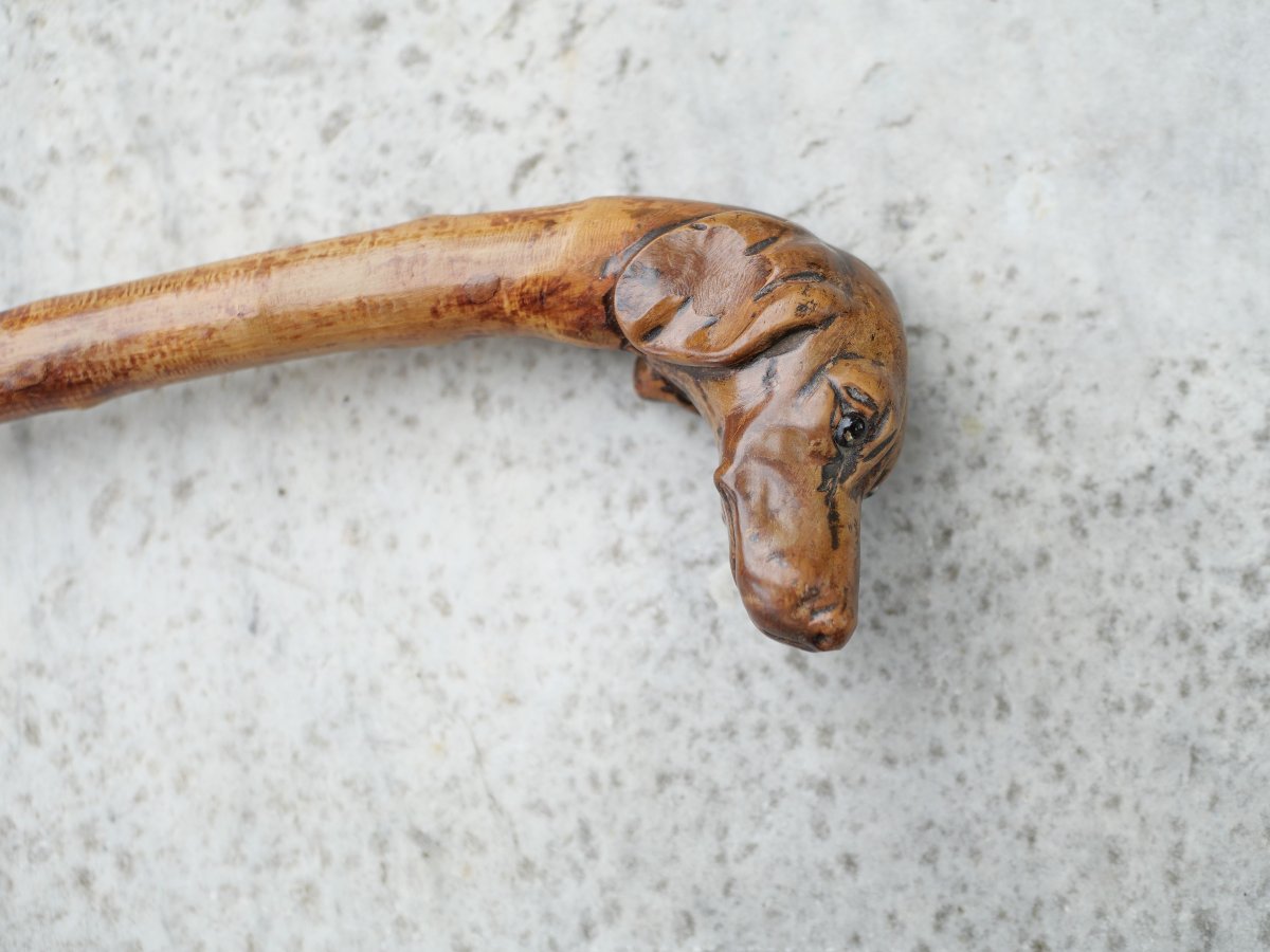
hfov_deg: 38.2
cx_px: 635
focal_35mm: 50
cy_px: 476
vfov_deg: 29.1
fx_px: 1834
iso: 200
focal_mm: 25
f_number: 2.8
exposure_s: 1/250
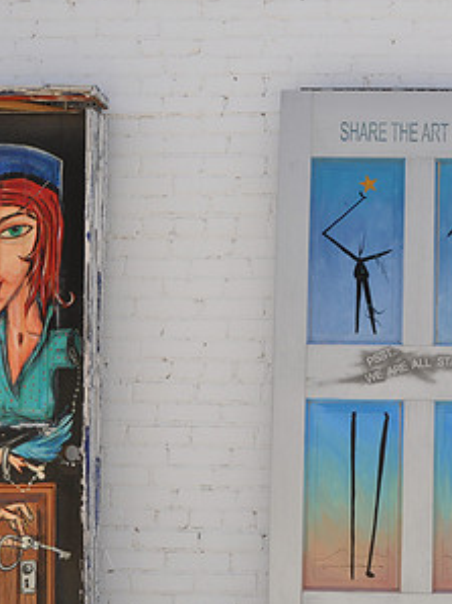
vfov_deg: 32.6
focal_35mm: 59
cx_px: 424
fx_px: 1028
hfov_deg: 24.0
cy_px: 374
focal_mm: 21
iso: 200
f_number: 7.1
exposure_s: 1/200
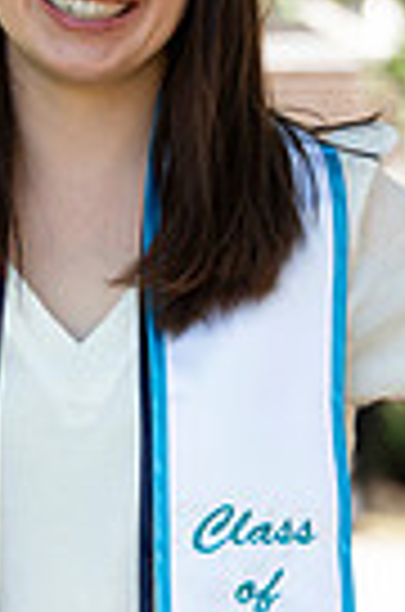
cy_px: 418
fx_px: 7039
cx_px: 130
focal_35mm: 415
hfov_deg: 3.3
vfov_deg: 5.0
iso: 640
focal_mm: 125
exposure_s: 1/320
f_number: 5.6
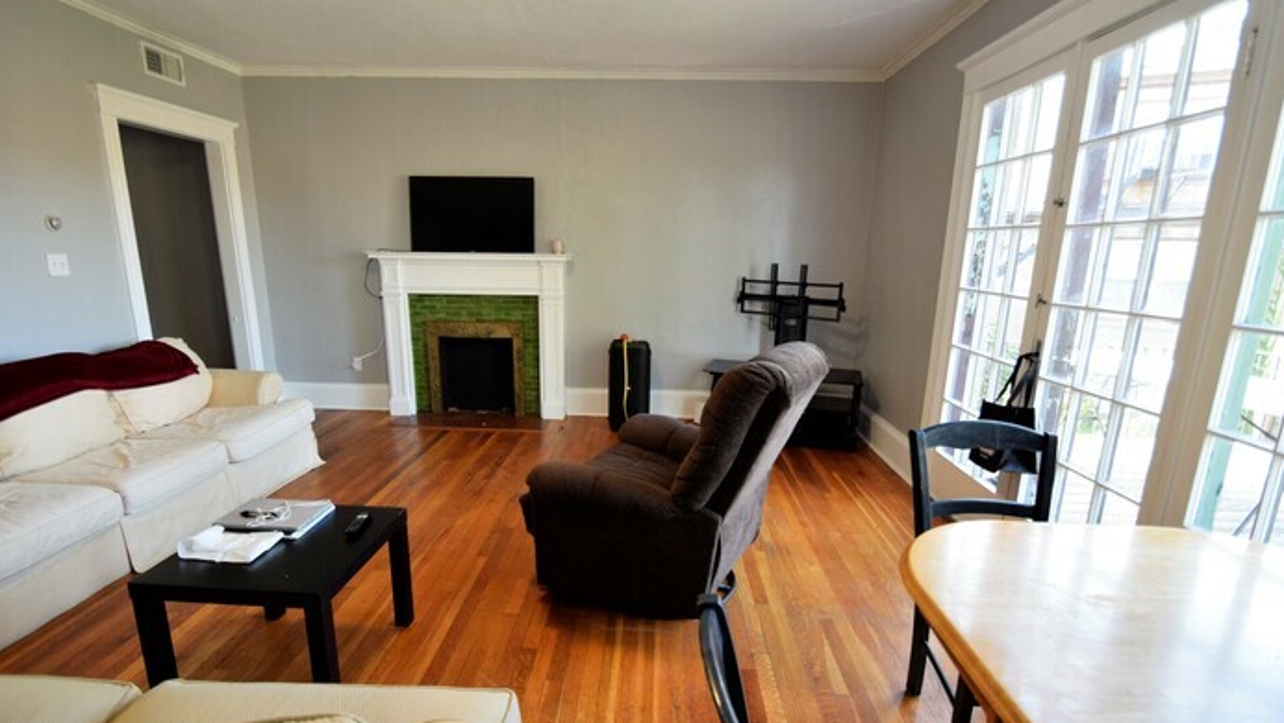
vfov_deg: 63.9
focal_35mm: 17
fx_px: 579
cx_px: 624
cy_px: 384
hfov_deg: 95.9
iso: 640
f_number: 4
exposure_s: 1/60
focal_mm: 10
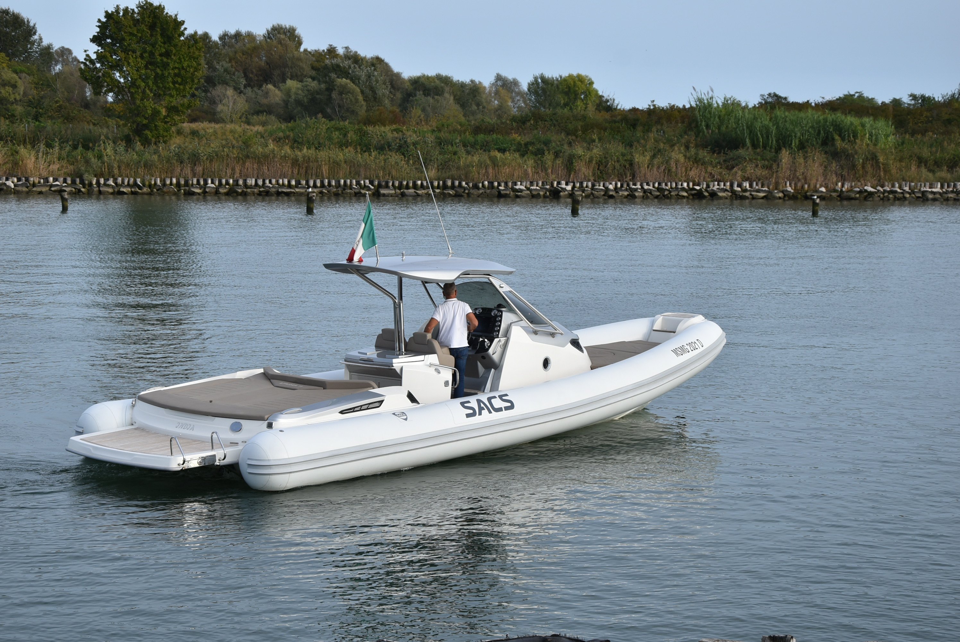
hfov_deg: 27.0
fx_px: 2001
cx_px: 480
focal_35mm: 75
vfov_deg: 18.2
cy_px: 321
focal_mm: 50
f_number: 8
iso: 100
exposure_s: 1/250
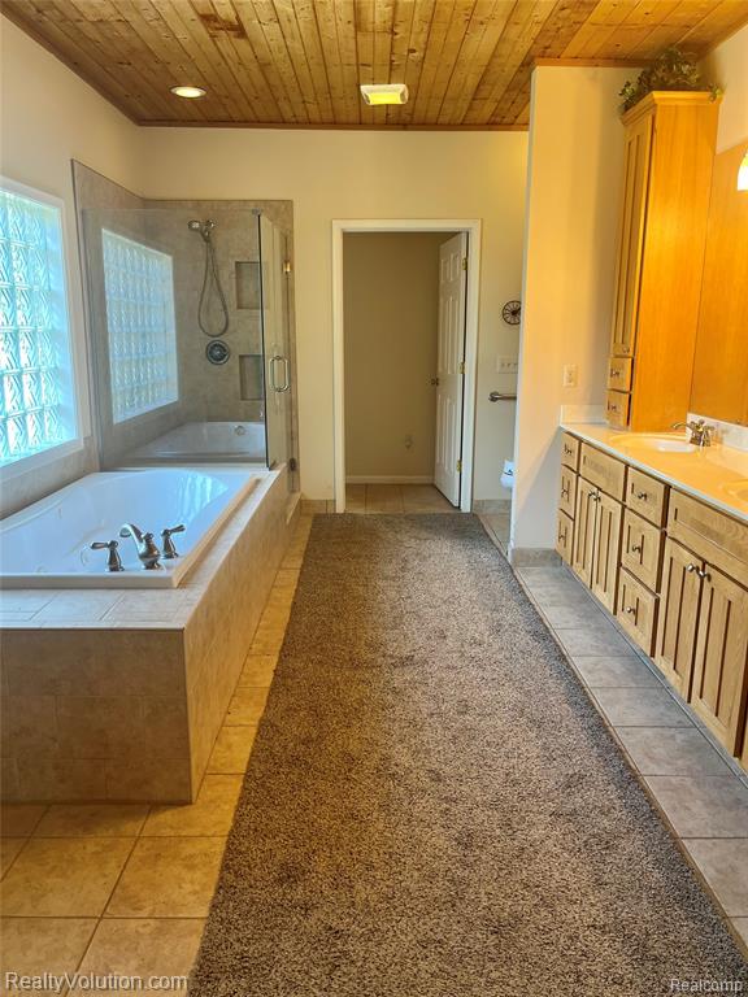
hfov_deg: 53.1
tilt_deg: -13.5
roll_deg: -0.3
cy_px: 498
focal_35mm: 26
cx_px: 374
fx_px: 749
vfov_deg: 67.3
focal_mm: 5.1
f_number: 1.6
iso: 125
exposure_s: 1/120
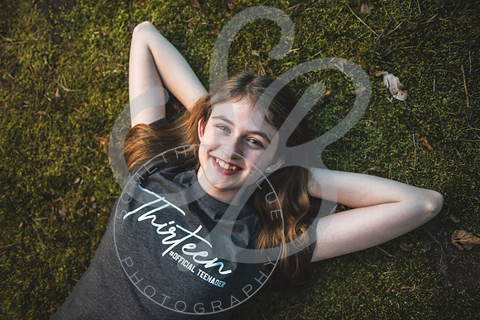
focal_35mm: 32
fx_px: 427
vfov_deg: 41.1
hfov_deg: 58.7
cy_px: 160
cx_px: 240
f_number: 2.8
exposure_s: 1/500
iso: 500
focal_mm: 32
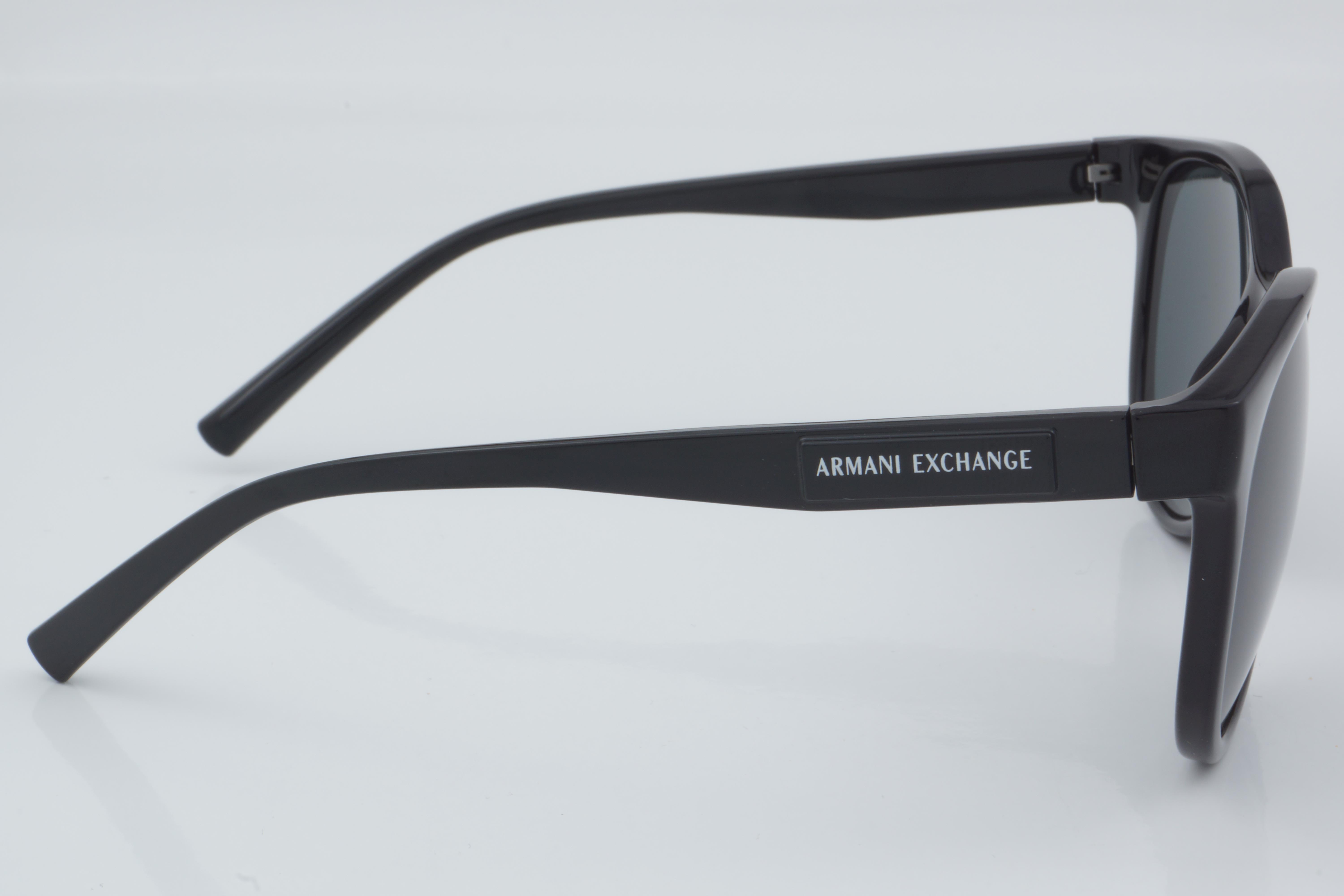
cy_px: 448
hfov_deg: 27.0
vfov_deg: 18.2
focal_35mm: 75
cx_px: 672
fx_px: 2800
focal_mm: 50
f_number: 32
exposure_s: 1/4
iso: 100
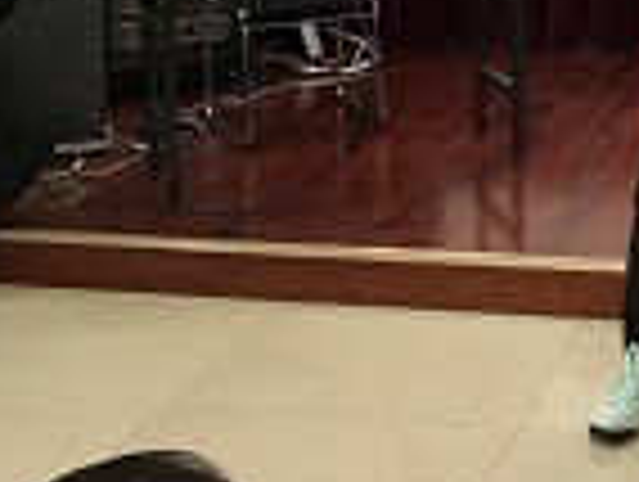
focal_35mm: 92
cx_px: 666
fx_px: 1701
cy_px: -221
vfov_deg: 15.0
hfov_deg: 20.5
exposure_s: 1/27
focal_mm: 3.99
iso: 40
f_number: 1.8
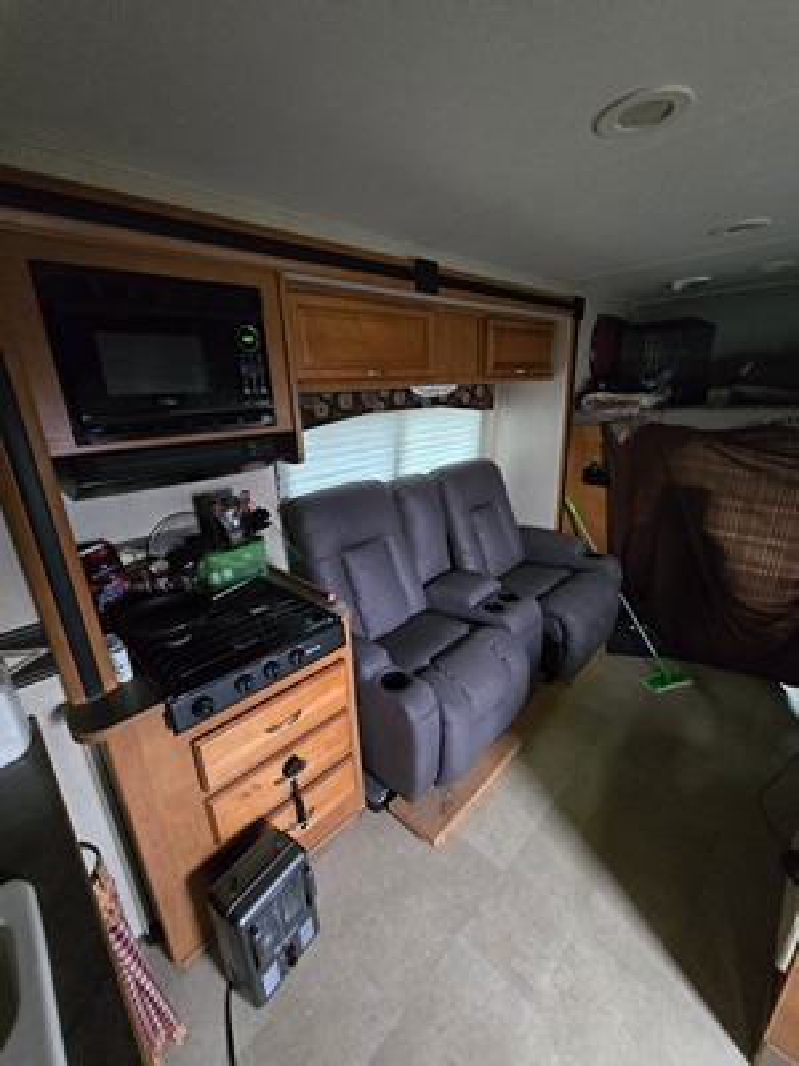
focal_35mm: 13
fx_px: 400
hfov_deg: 89.9
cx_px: 400
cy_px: 533
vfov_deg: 106.2
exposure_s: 1/30
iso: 1250
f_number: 2.2
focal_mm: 2.2
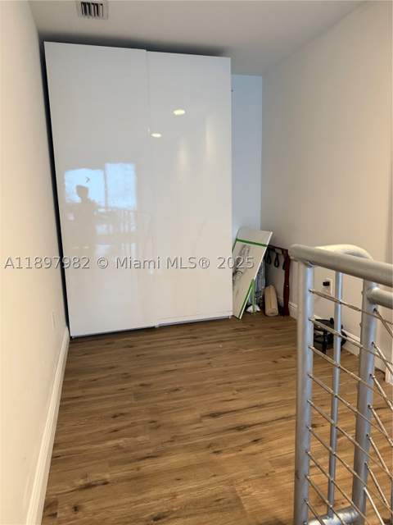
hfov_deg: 56.8
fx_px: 363
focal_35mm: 24
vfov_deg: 71.6
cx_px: 196
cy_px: 262
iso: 400
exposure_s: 1/60
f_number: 1.78
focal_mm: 6.76
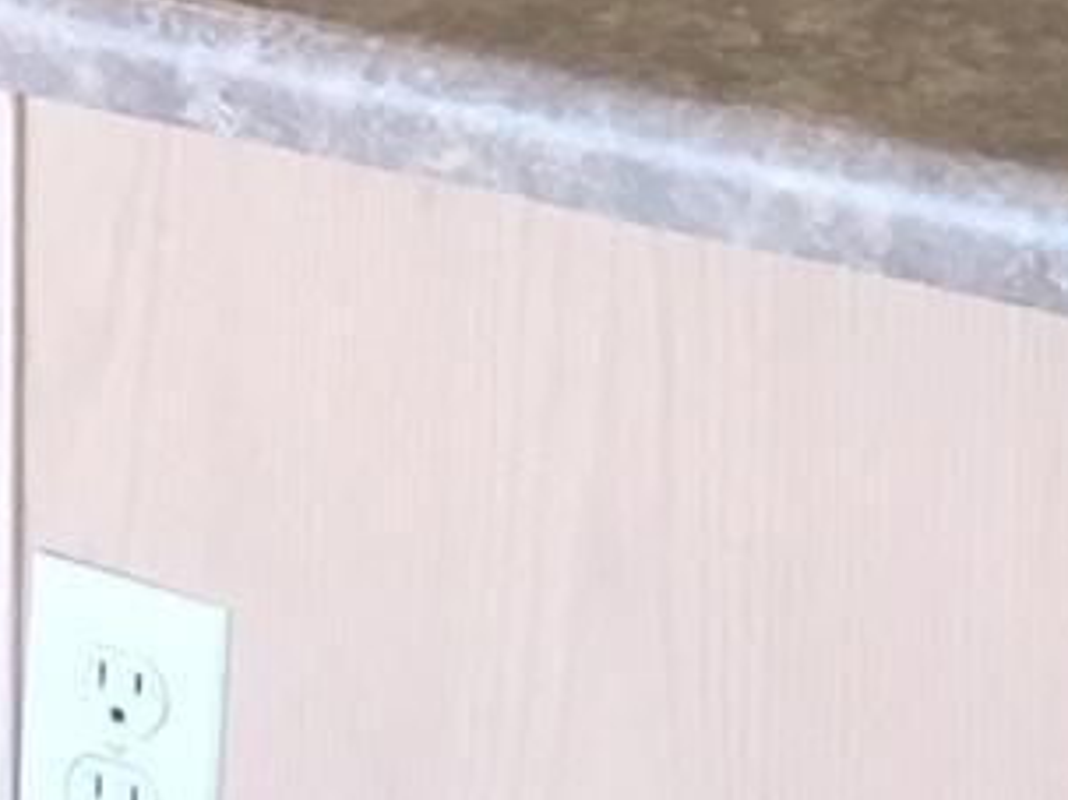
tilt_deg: -9.3
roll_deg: +0.2
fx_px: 5952
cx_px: -293
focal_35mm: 193
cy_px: -1089
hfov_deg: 10.1
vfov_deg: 7.2
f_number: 2.2
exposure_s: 1/30
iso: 32
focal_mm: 4.15
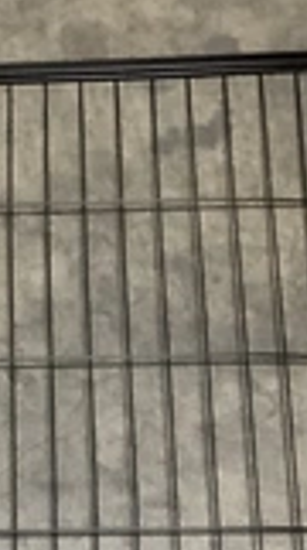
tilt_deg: -72.1
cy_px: 499
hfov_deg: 14.1
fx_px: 1221
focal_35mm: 84
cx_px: -14
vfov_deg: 24.6
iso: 640
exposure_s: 1/30
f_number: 2.4
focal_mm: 3.3
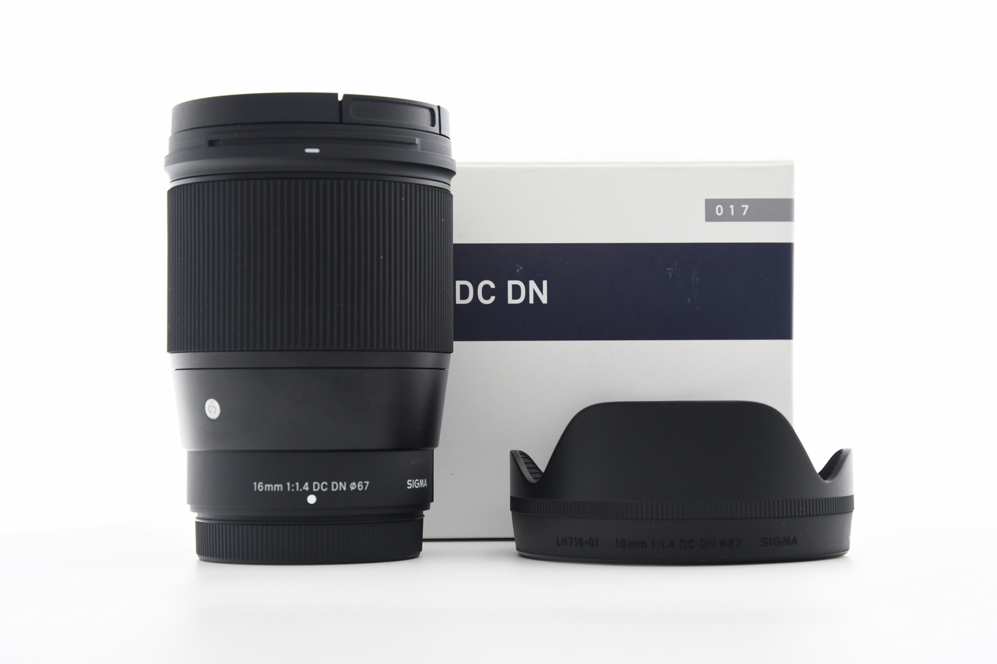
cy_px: 332
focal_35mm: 82
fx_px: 2271
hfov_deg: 24.8
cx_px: 498
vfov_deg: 16.7
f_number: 8
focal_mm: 55
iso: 1000
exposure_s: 1/125
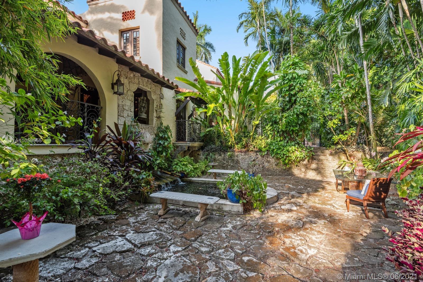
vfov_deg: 70.5
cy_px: 141
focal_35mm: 17
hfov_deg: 93.3
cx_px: 212
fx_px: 200
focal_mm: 17
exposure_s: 1/50
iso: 250
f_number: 8
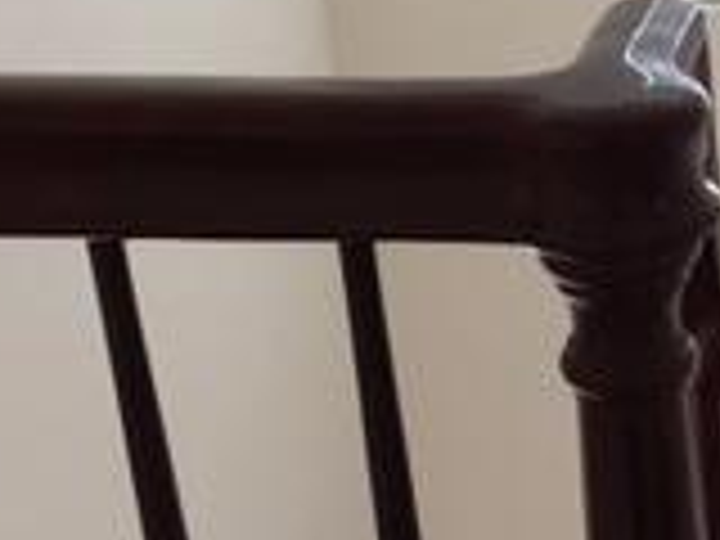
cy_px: 796
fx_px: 2413
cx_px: 864
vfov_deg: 12.2
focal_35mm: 116
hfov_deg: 16.3
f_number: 2.2
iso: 40
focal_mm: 4.15
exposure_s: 1/15
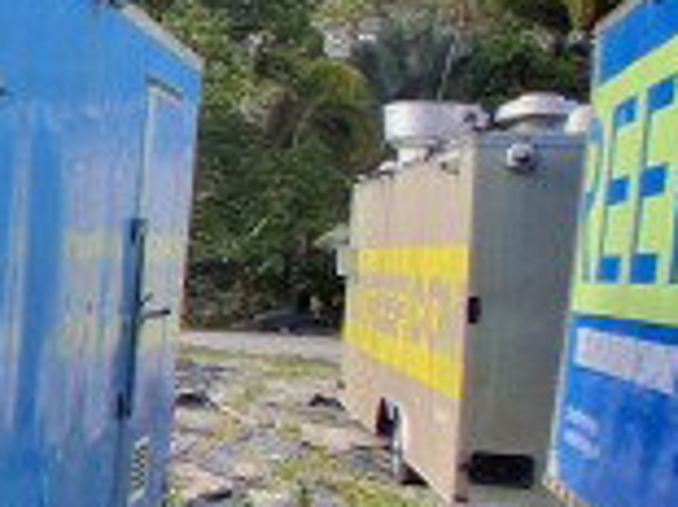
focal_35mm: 67
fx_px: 1311
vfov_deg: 21.9
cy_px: 280
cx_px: -564
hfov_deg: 20.2
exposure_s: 1/405
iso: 50
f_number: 2.2
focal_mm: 1.4
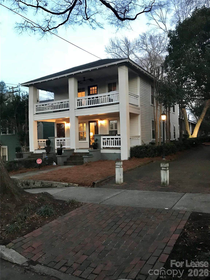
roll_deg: +1.4
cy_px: 140
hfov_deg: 49.7
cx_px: 105
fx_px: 226
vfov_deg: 63.4
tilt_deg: +1.1
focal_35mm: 28
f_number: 1.8
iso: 100
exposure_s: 1/9
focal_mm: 3.99
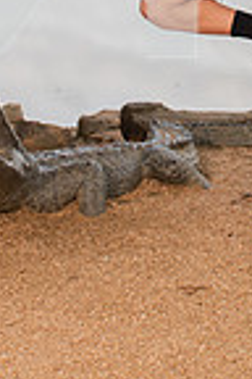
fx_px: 1113
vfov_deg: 17.2
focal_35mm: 106
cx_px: 242
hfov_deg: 12.8
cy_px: -205
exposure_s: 1/320
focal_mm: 34
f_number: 7.1
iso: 320
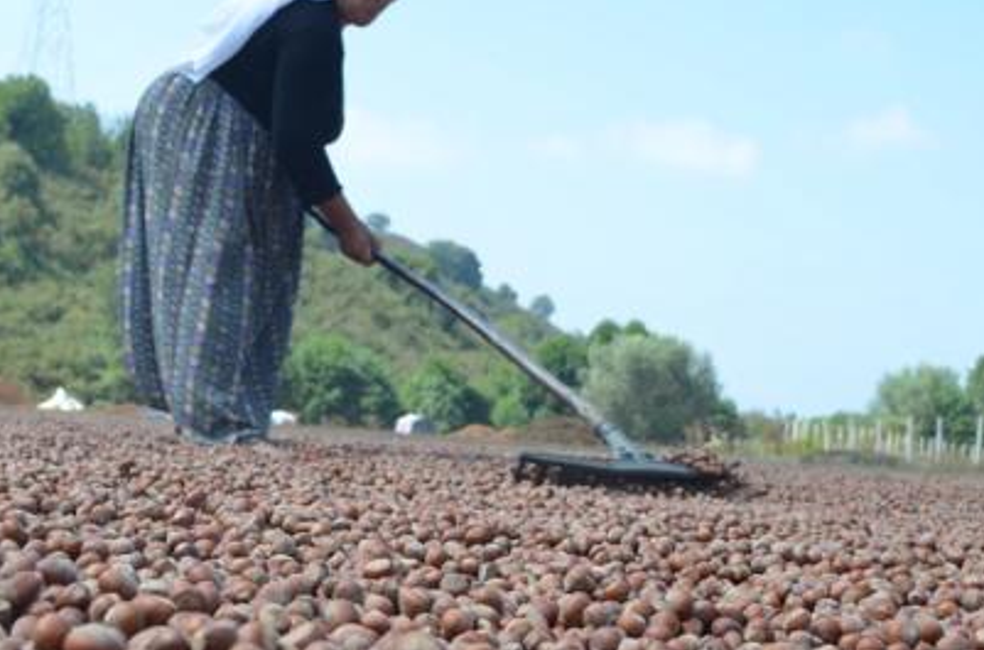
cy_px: 318
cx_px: 471
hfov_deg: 32.5
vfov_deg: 21.8
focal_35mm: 62
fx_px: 1690
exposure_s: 1/250
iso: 140
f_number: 8
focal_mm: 24
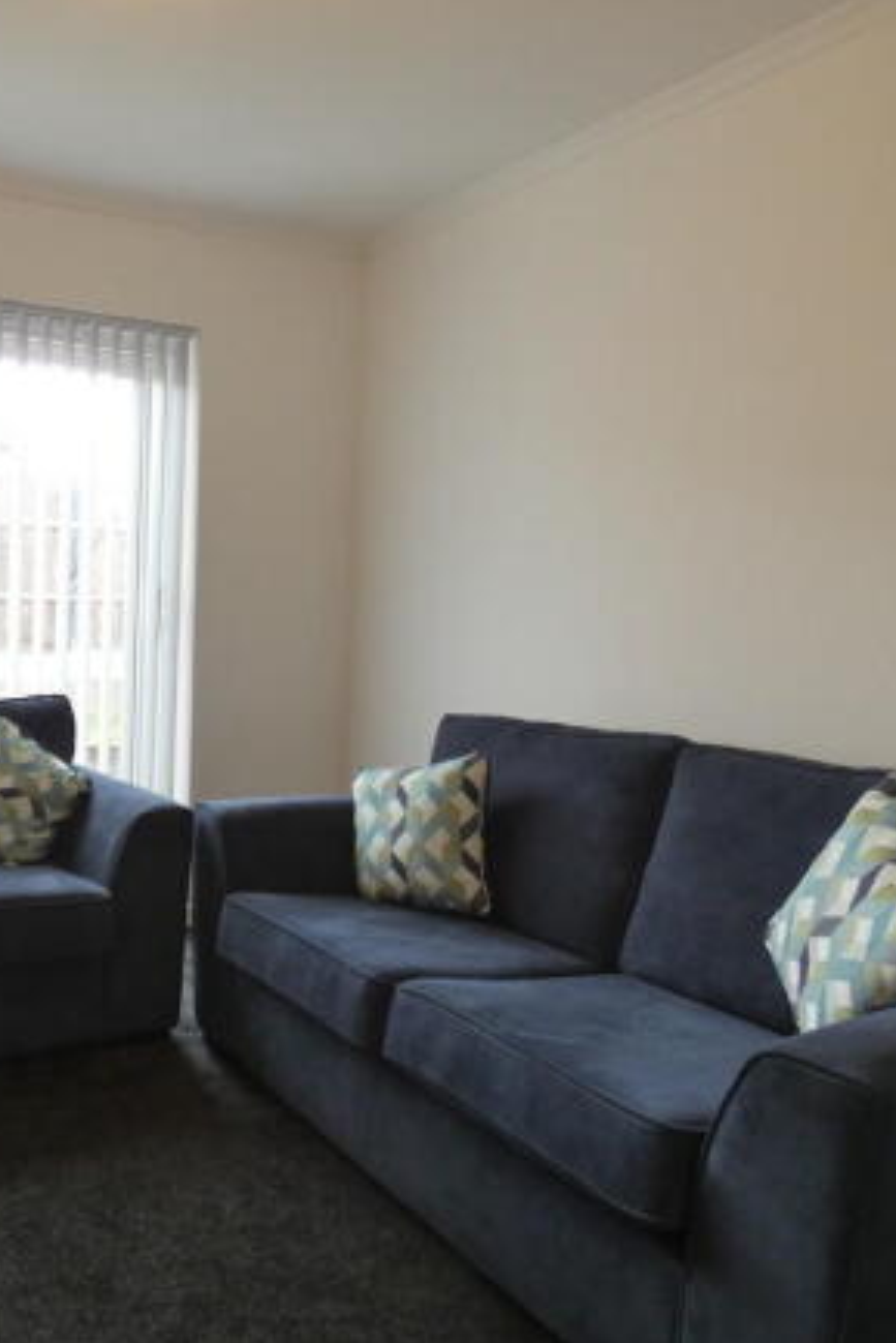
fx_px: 1044
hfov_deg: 44.7
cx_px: 212
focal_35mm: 28
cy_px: 672
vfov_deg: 65.5
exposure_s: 1/60
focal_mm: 3.6
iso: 250
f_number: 2.8
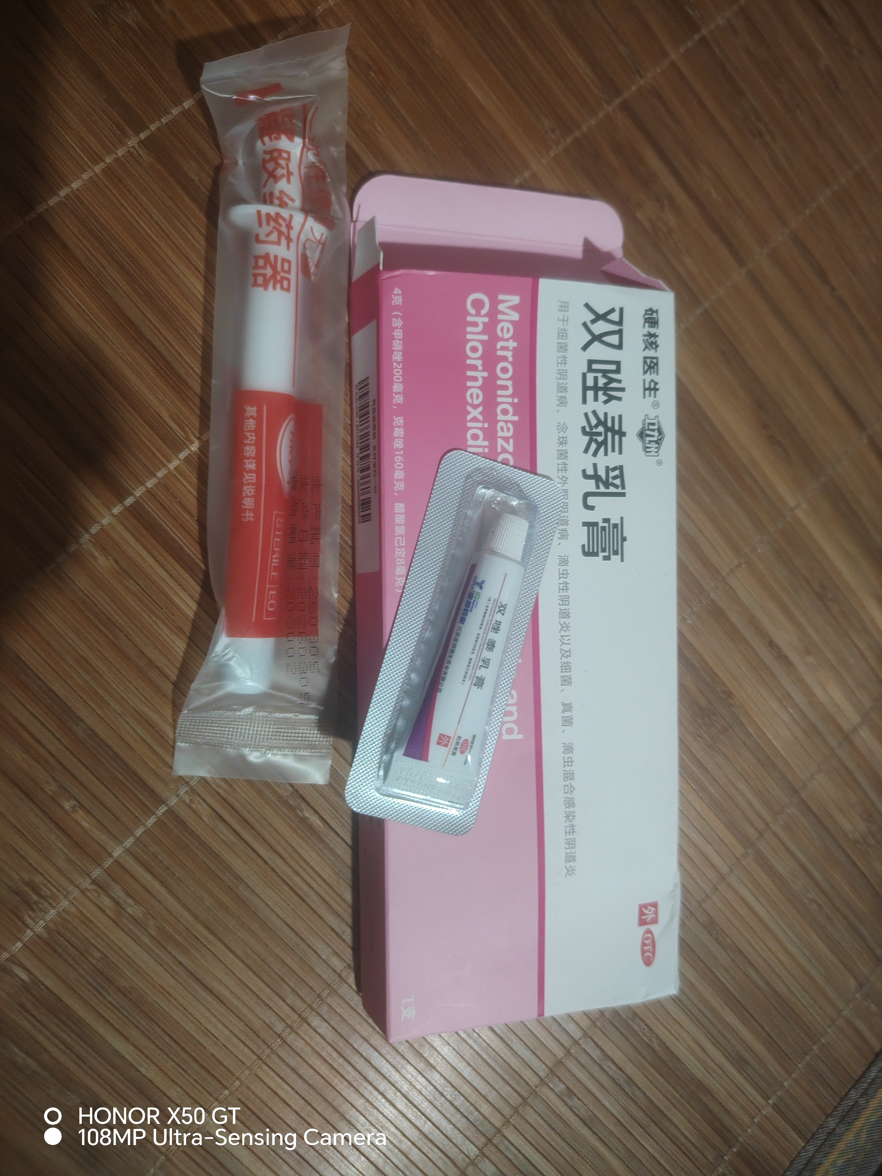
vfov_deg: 73.9
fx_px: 781
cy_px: 588
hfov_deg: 58.9
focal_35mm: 23
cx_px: 441
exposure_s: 1/30
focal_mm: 5.25
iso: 1250
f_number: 1.8
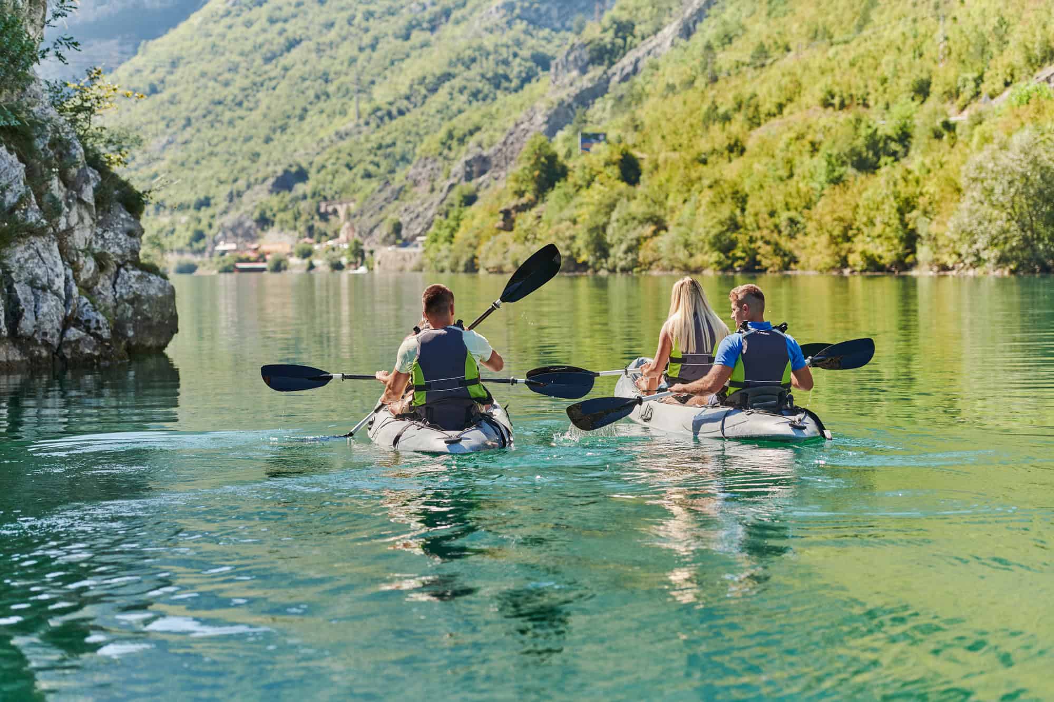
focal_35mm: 75
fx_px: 2195
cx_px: 527
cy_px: 351
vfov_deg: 18.2
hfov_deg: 27.0
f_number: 3.5
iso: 64
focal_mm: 75
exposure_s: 1/320
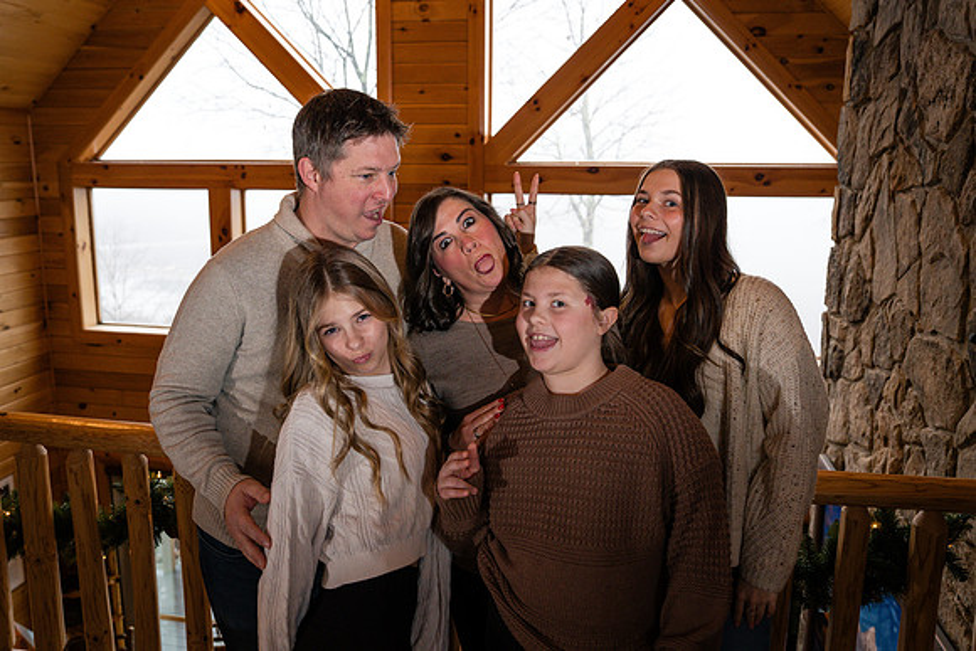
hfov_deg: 60.0
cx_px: 463
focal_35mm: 31
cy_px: 309
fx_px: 844
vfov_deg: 42.2
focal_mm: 29
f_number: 4
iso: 800
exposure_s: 1/160
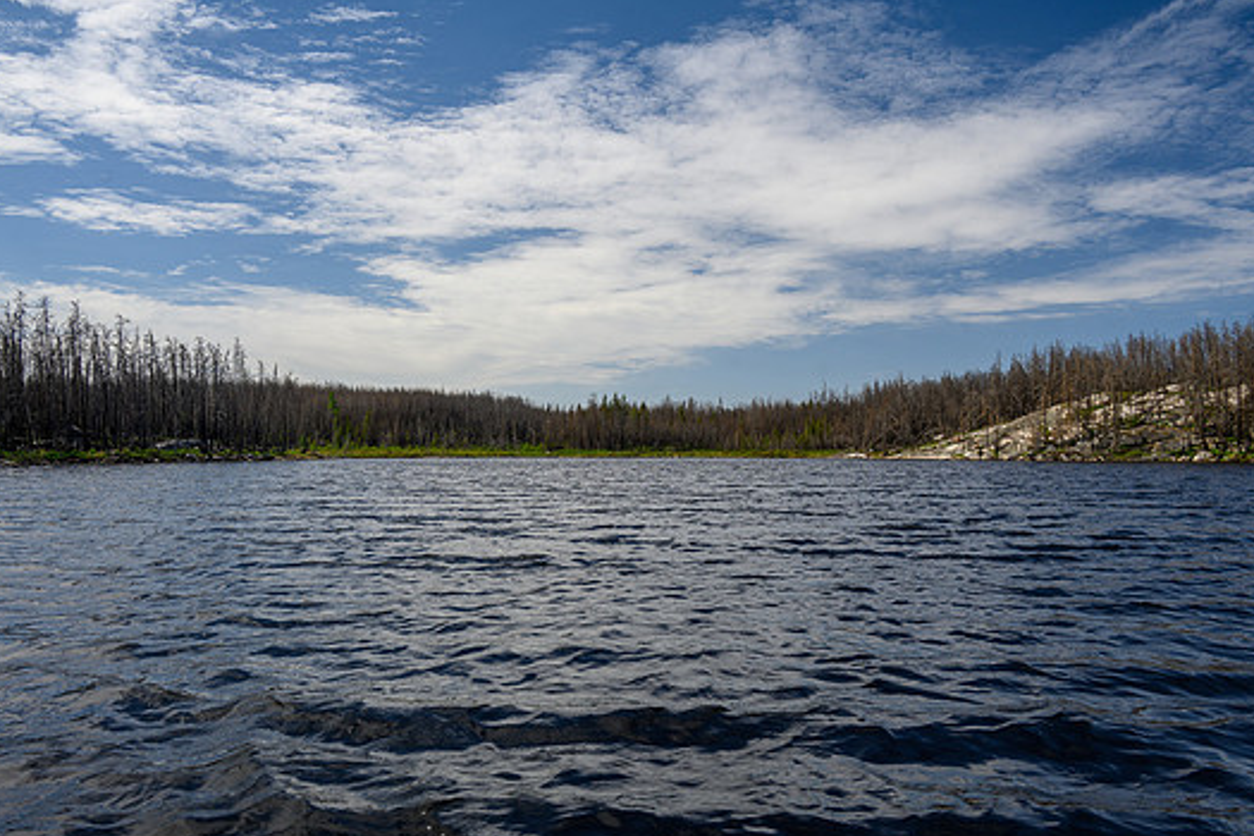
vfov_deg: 47.9
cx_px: 602
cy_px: 453
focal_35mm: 27
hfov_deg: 67.4
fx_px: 940
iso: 100
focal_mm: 24
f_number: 8
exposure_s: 1/160
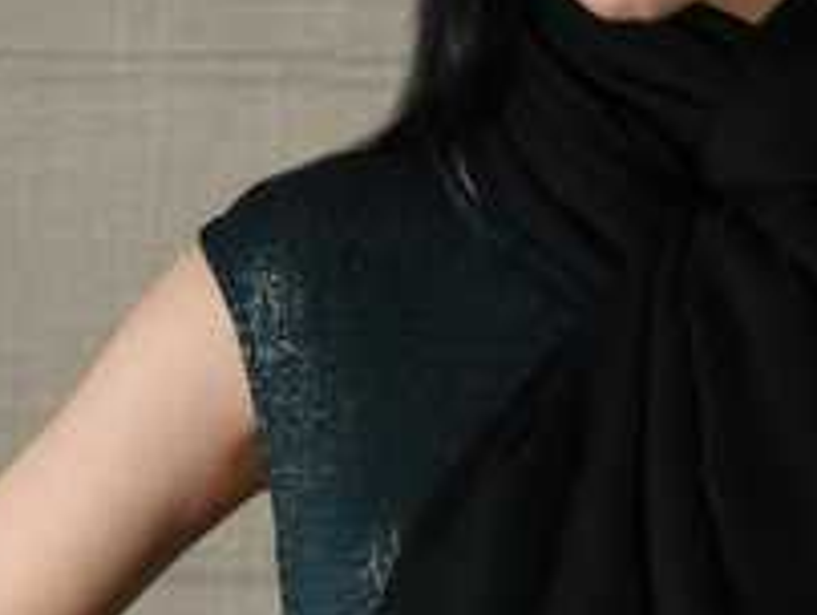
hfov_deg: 7.5
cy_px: 394
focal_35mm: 262
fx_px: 6191
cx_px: 591
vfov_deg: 5.7
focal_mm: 105
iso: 160
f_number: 20
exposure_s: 1/100
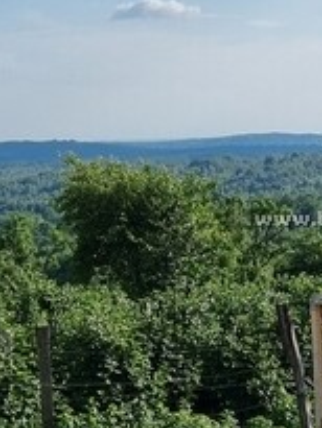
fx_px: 1611
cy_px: 163
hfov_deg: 11.3
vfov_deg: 15.1
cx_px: 351
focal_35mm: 130
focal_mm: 5.4
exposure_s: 1/4608
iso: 50
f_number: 1.8
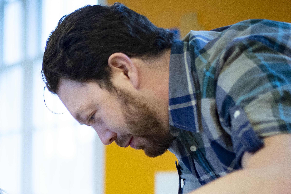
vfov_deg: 10.7
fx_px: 1019
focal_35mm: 126
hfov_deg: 15.8
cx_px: -20
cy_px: 236
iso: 1000
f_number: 1.8
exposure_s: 1/500
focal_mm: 50
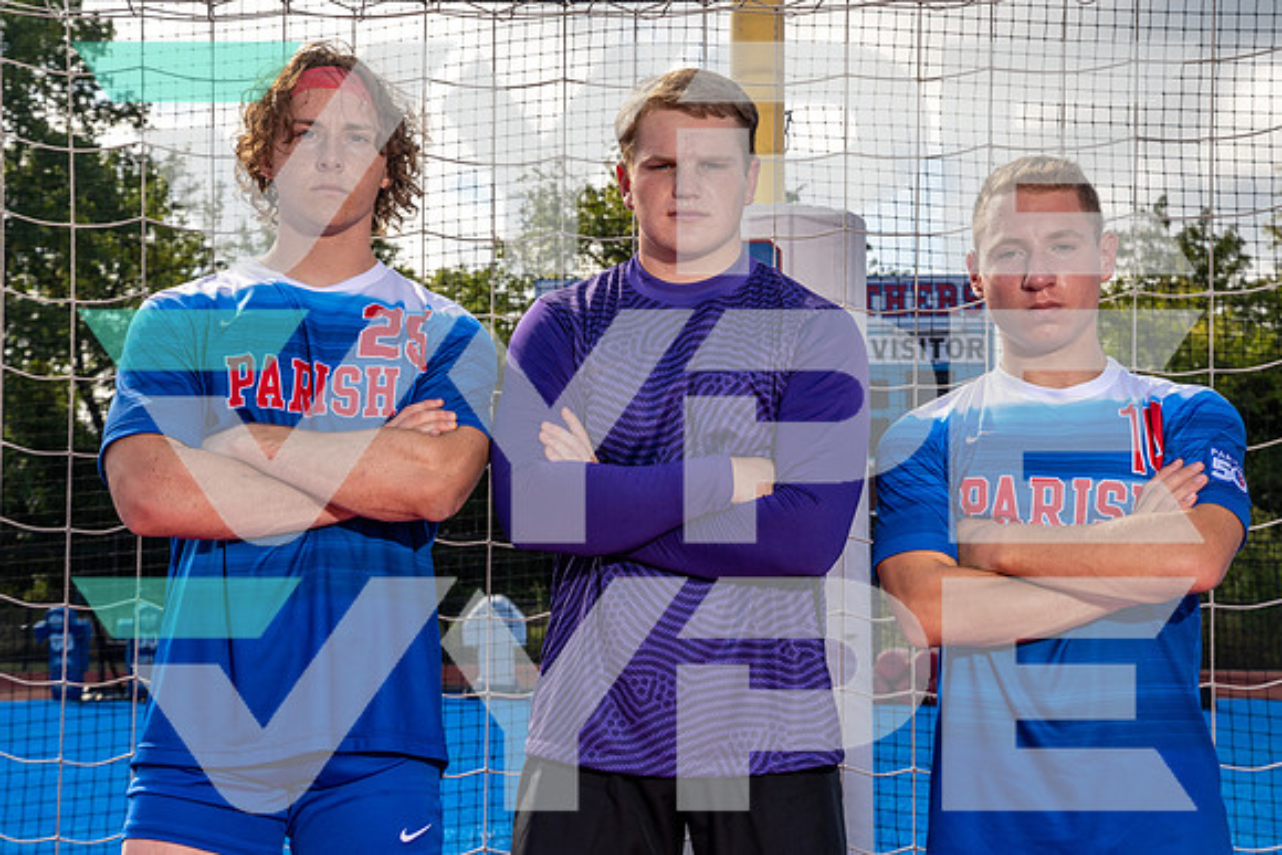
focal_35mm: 63
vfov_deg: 21.6
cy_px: 428
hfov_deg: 31.9
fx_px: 2244
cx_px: 641
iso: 125
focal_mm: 63
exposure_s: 1/250
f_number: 10
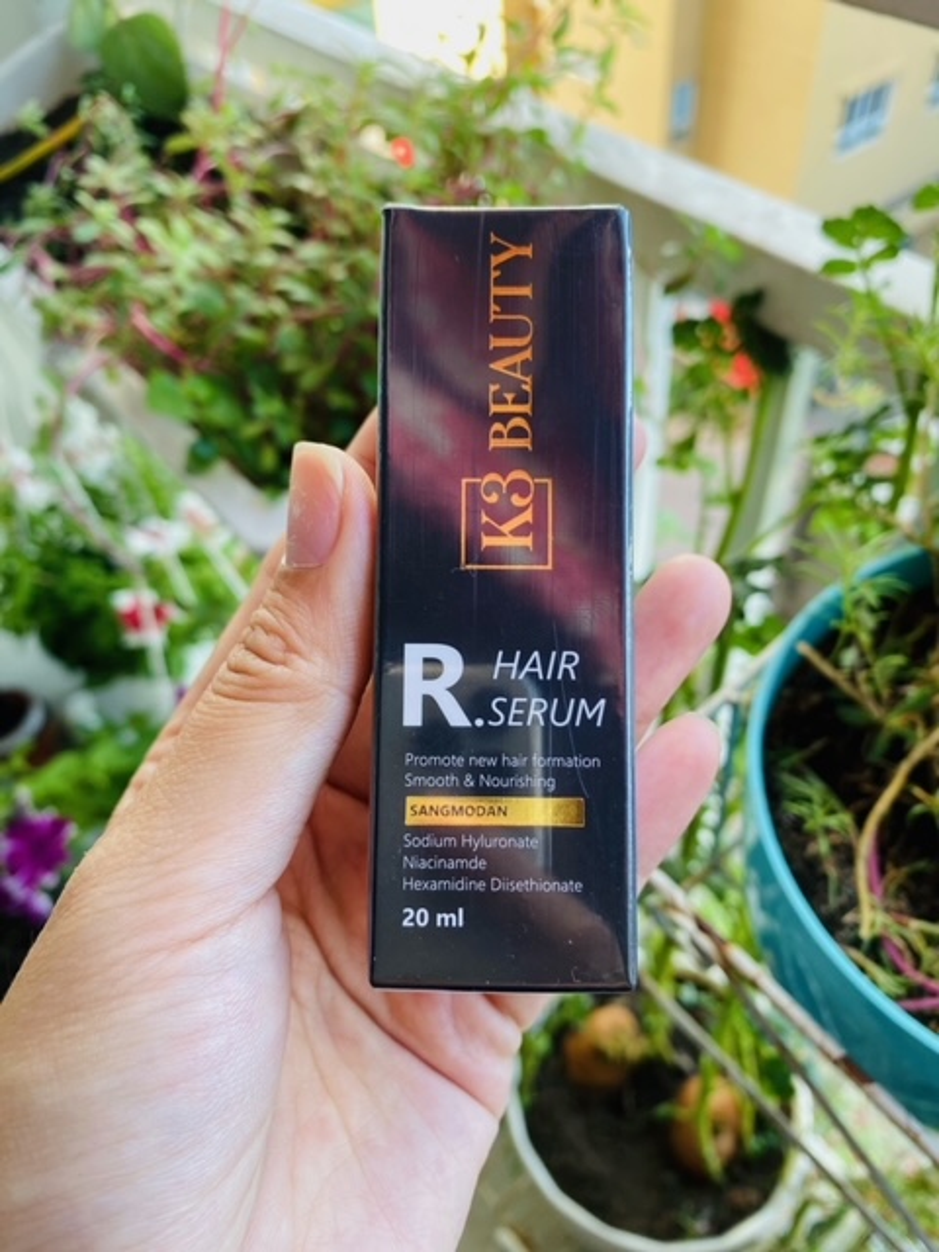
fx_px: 940
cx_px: 470
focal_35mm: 26
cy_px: 626
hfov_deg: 53.1
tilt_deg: -48.4
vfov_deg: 67.3
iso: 40
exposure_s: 1/122
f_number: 1.8
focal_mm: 4.25
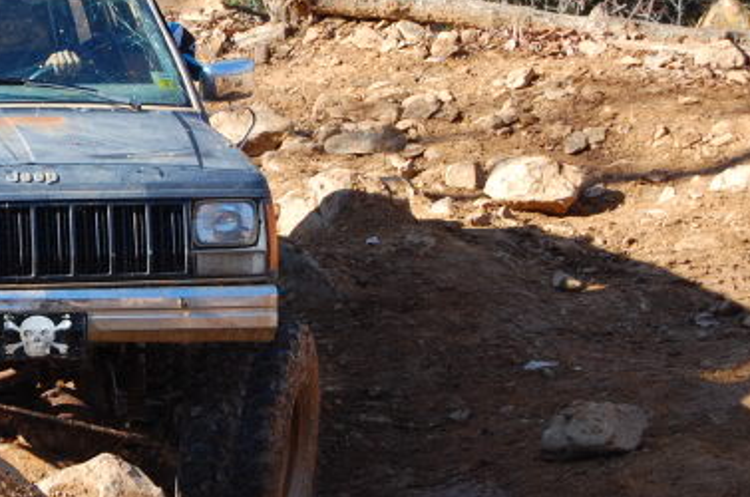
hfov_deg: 11.6
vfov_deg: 7.8
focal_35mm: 175
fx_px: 3641
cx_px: -32
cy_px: 184
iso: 400
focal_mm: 55
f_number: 5.6
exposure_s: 1/400
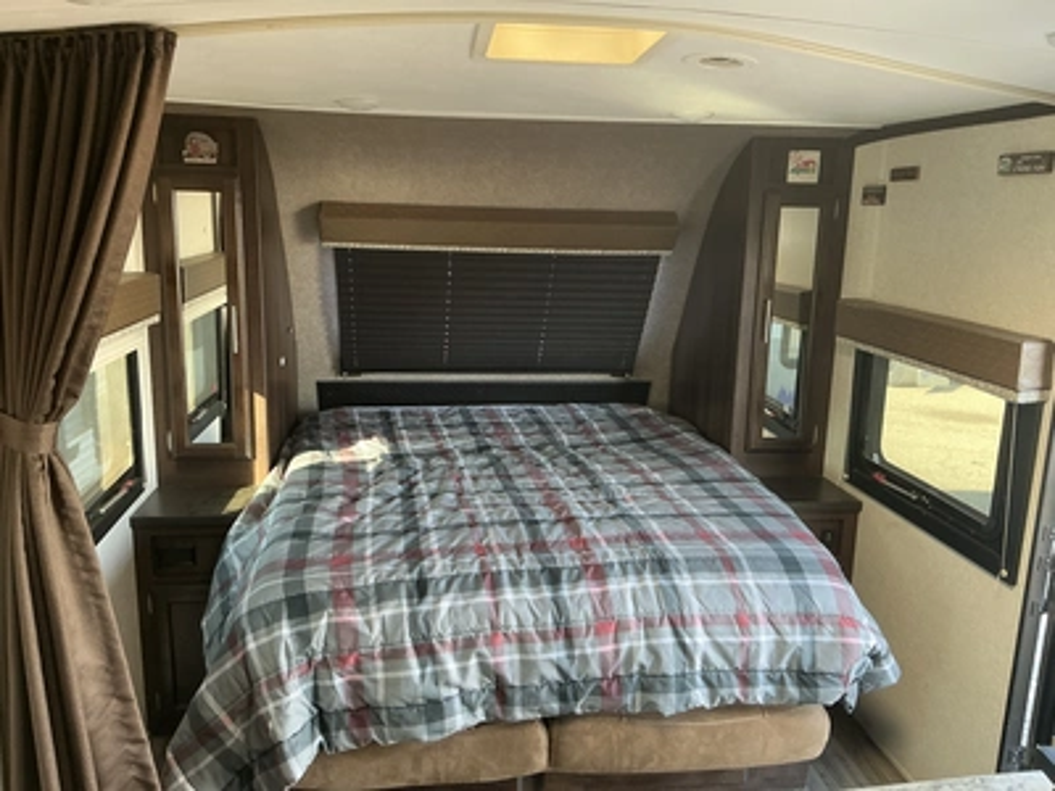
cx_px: 528
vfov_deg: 49.7
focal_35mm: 28
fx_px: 853
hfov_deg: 63.4
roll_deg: -1.1
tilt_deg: -11.9
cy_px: 396
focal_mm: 3
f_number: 1.8
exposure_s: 1/60
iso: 100
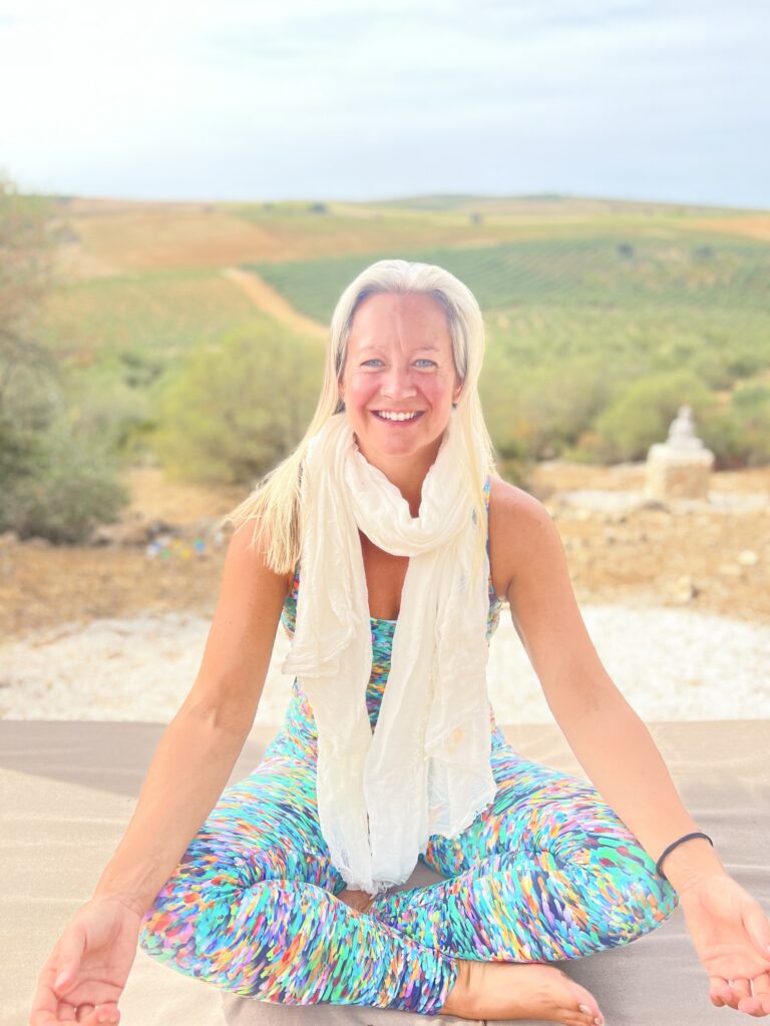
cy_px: 513
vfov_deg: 67.3
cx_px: 385
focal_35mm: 26
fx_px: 771
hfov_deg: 53.1
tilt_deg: -19.6
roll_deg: +0.2
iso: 50
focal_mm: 5.7
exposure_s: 1/646
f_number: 1.5
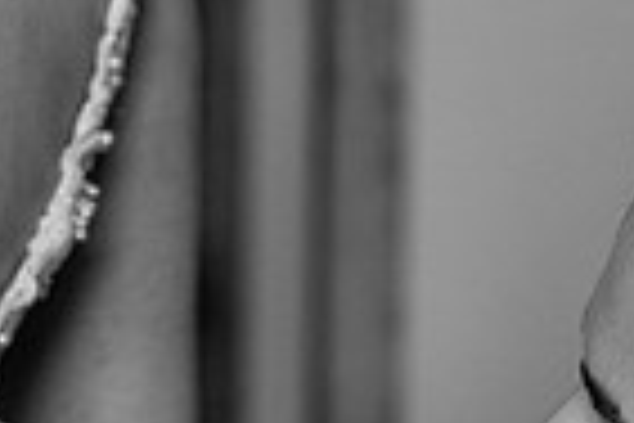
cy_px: 607
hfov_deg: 9.6
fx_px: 3768
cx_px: 237
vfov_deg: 6.4
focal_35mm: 214
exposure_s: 1/800
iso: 1250
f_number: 3.5
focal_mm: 50
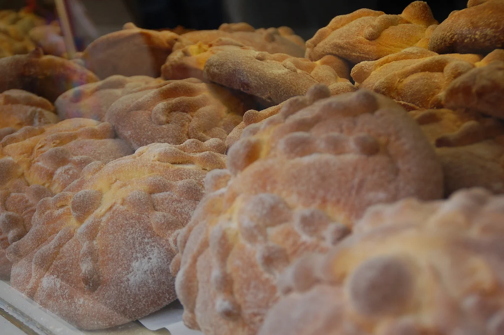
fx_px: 1364
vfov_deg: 14.0
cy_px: 168
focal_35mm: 98
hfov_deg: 20.9
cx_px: 252
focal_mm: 65
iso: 400
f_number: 5.3
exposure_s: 1/160
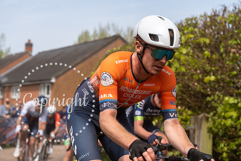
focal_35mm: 70
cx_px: 120
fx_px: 469
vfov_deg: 19.5
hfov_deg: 28.8
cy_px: 80
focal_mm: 70
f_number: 5
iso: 160
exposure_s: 1/1000
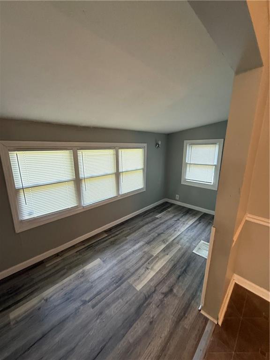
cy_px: 180
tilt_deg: -19.4
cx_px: 135
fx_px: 146
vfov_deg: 102.1
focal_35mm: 14
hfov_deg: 85.7
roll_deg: +1.3
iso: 200
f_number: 2.2
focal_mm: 2.22
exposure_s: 1/60
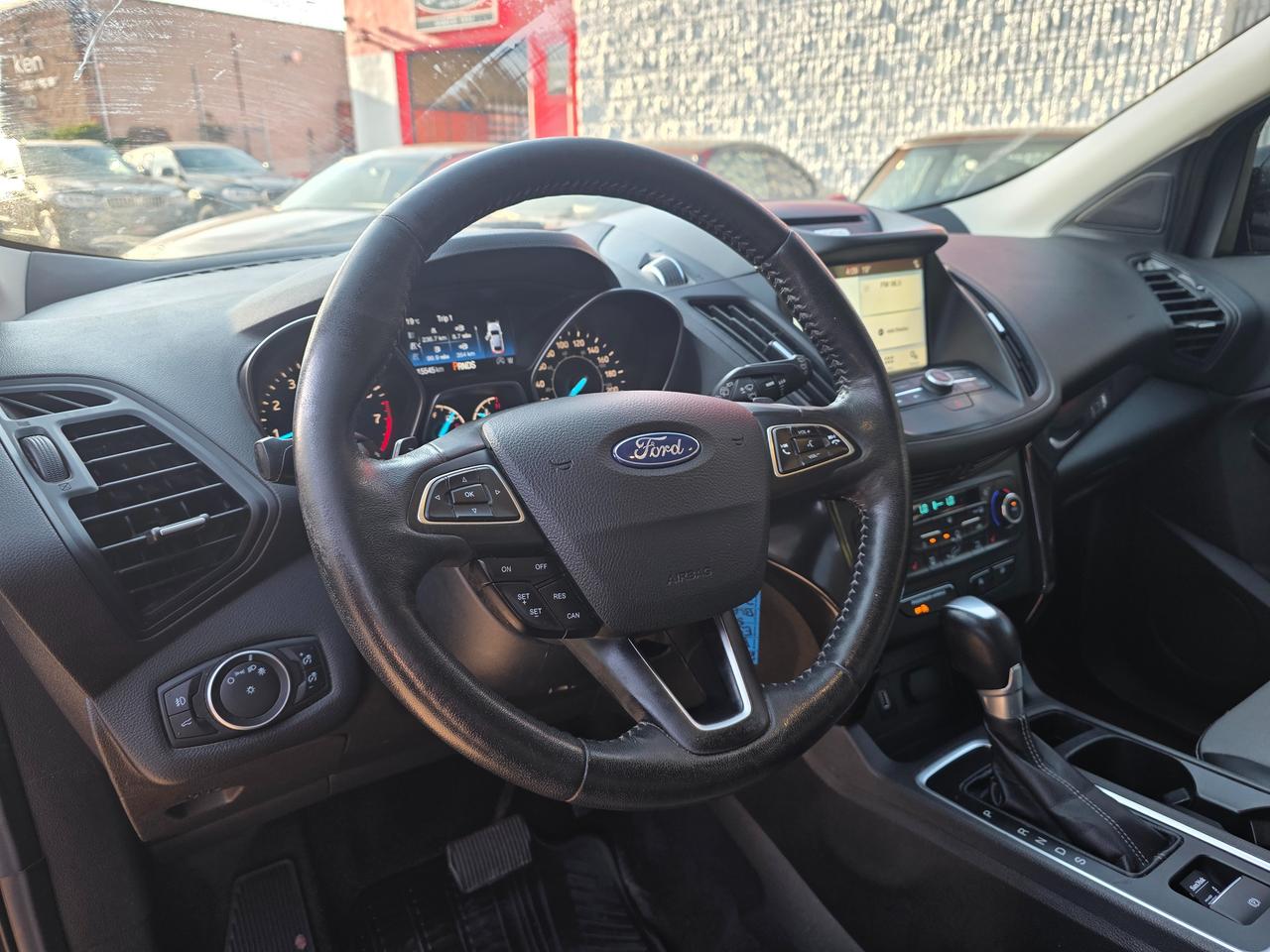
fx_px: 844
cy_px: 476
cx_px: 635
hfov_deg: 73.9
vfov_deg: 58.9
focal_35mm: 23
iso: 50
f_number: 1.7
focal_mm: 6.3
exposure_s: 1/120
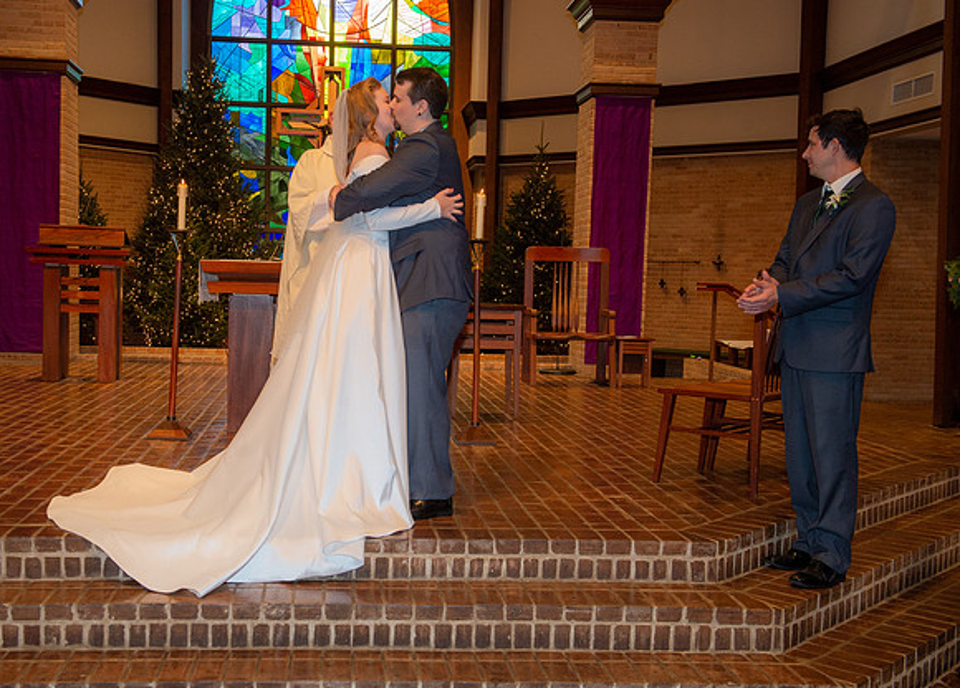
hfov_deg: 43.3
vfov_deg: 31.8
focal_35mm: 44
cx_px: 416
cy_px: 359
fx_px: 1207
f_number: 5.6
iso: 1600
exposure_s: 1/125
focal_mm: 40
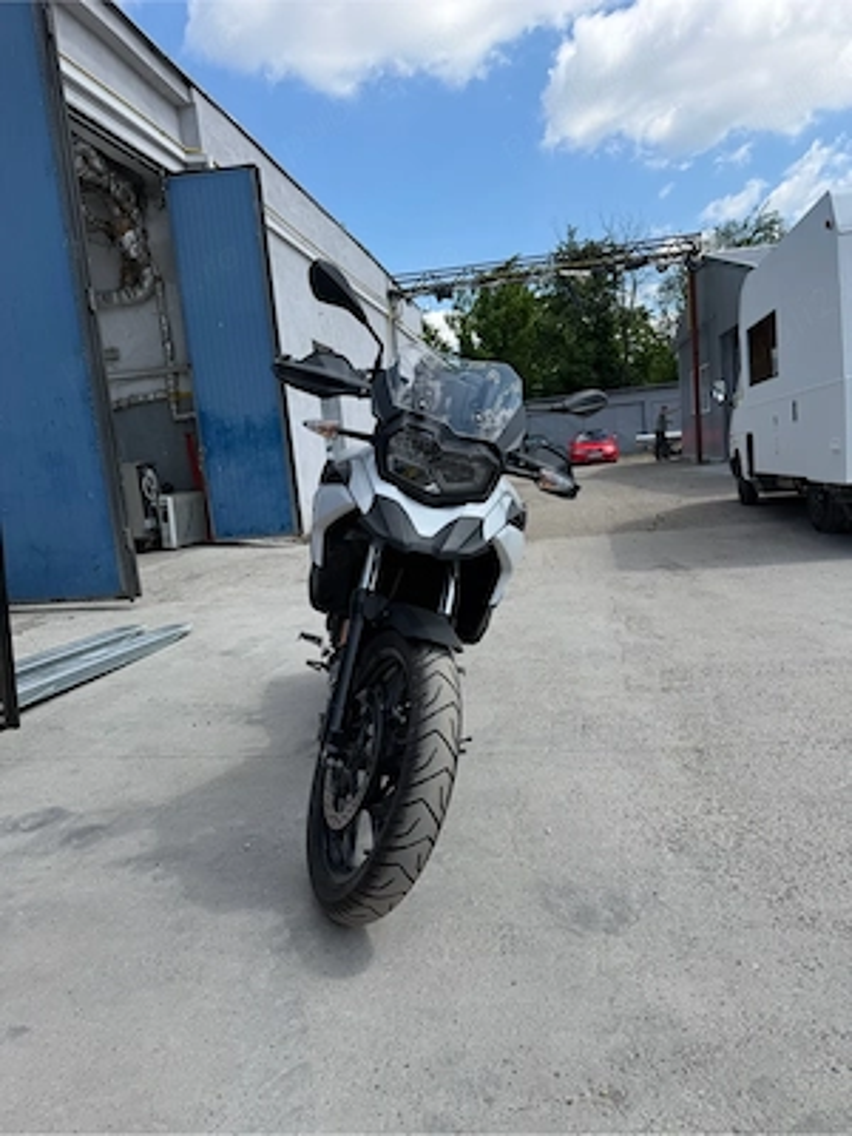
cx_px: 426
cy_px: 568
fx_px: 788
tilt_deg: -9.1
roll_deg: +5.5
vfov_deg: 71.6
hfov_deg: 56.8
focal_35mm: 24
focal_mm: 6.76
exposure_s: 1/3953
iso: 80
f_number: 1.78
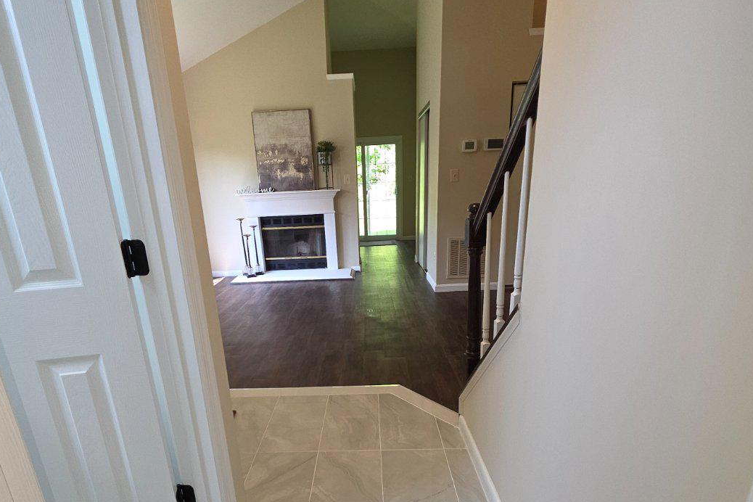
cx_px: 349
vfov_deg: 60.2
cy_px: 342
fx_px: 418
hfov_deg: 83.8
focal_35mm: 20
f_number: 1.9
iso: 50
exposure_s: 1/60
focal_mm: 2.2
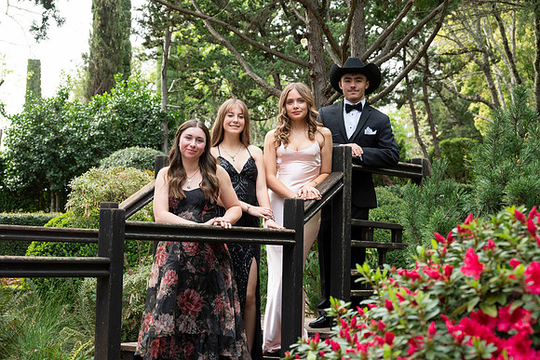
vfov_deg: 19.7
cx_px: 270
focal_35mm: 69
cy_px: 180
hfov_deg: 29.2
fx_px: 1035
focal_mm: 69
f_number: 7.1
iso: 1250
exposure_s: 1/500
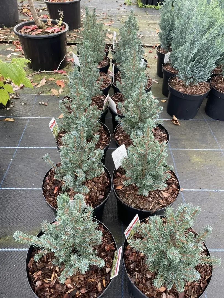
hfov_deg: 53.1
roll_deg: -1.6
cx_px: 112
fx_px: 224
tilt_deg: -44.1
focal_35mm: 26
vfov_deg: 67.3
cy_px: 149
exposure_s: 1/121
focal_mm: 4.2
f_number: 1.6
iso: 50
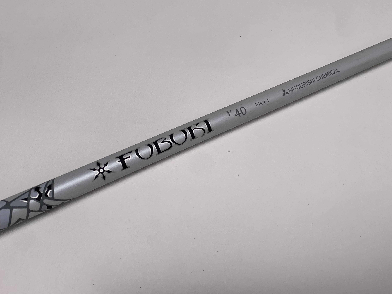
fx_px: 374
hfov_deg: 54.6
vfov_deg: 42.9
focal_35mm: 33
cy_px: 137
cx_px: 143
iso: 25
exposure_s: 1/716
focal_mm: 4.25
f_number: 1.8
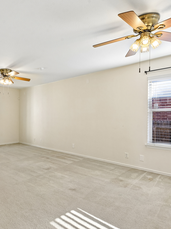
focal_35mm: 25
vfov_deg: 69.4
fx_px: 165
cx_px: 51
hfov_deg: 53.3
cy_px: 116
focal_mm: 17
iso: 400
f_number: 8
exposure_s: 1/25
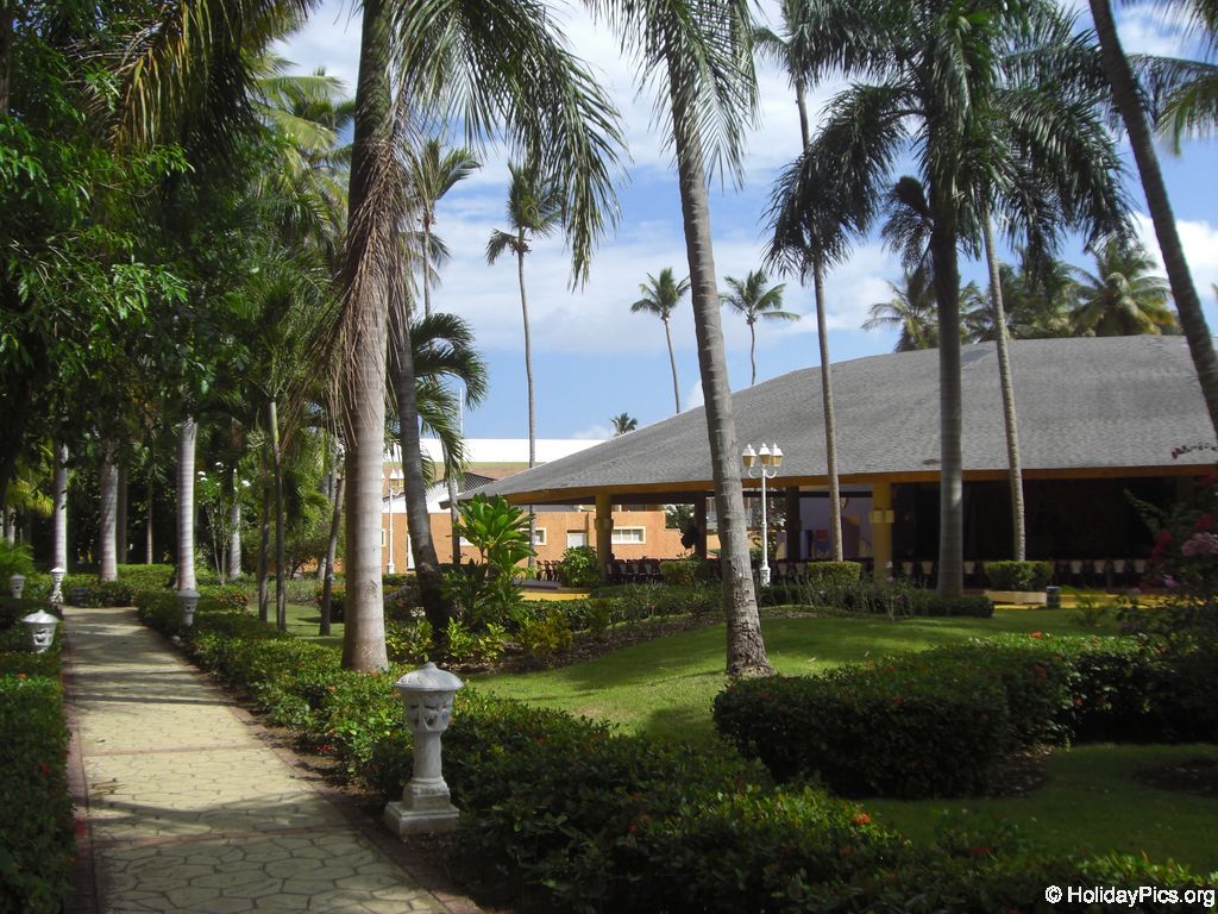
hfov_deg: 49.0
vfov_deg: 37.7
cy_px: 457
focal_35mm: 38
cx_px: 609
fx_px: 1337
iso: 64
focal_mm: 6.2
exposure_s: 1/160
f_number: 8
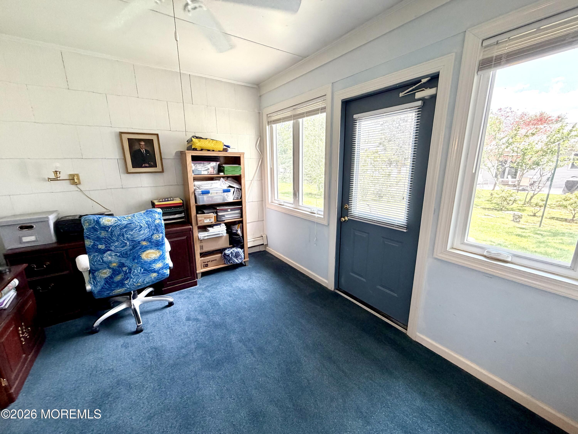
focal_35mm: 14
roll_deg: +1.7
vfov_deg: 85.7
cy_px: 217
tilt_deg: -13.8
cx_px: 289
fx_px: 234
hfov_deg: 102.1
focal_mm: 2.22
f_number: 2.2
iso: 250
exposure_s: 1/120
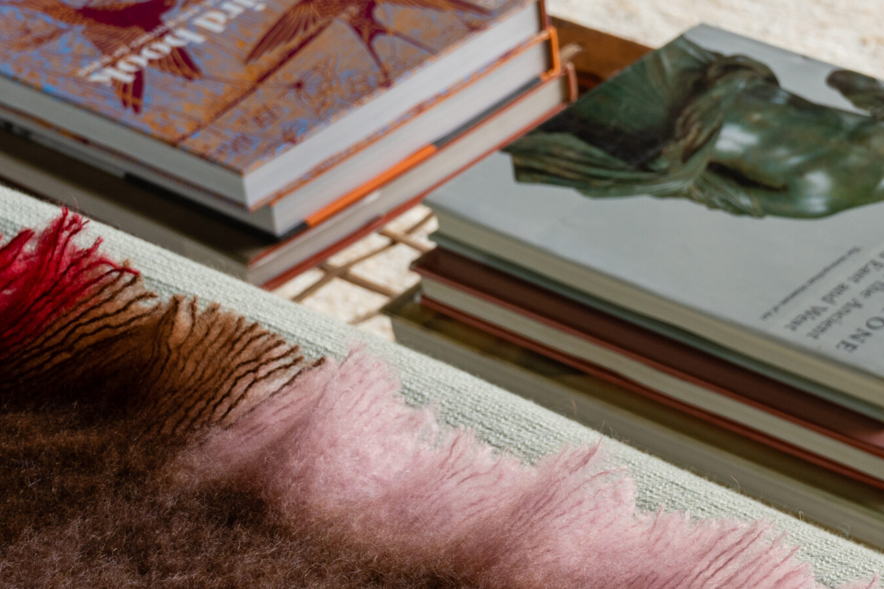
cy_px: 242
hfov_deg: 16.8
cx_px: 462
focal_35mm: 122
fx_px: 2995
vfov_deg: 11.2
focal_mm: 64
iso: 400
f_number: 11
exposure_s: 1/30
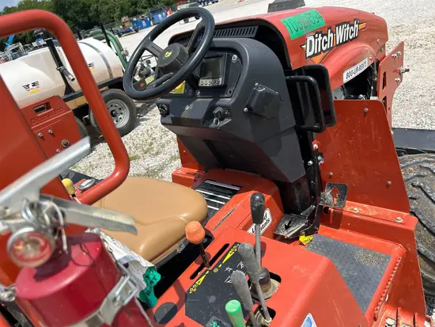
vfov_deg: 53.1
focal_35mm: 26
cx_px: 218
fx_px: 327
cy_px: 164
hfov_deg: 67.3
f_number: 1.5
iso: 50
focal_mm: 5.7
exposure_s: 1/3704
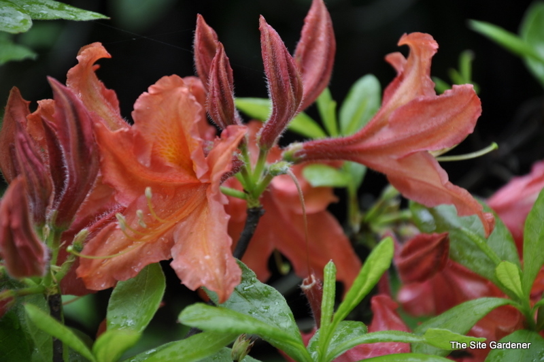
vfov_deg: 8.7
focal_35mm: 158
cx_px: 272
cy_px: 181
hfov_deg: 13.1
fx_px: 2378
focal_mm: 105
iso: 250
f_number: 5.6
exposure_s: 1/125
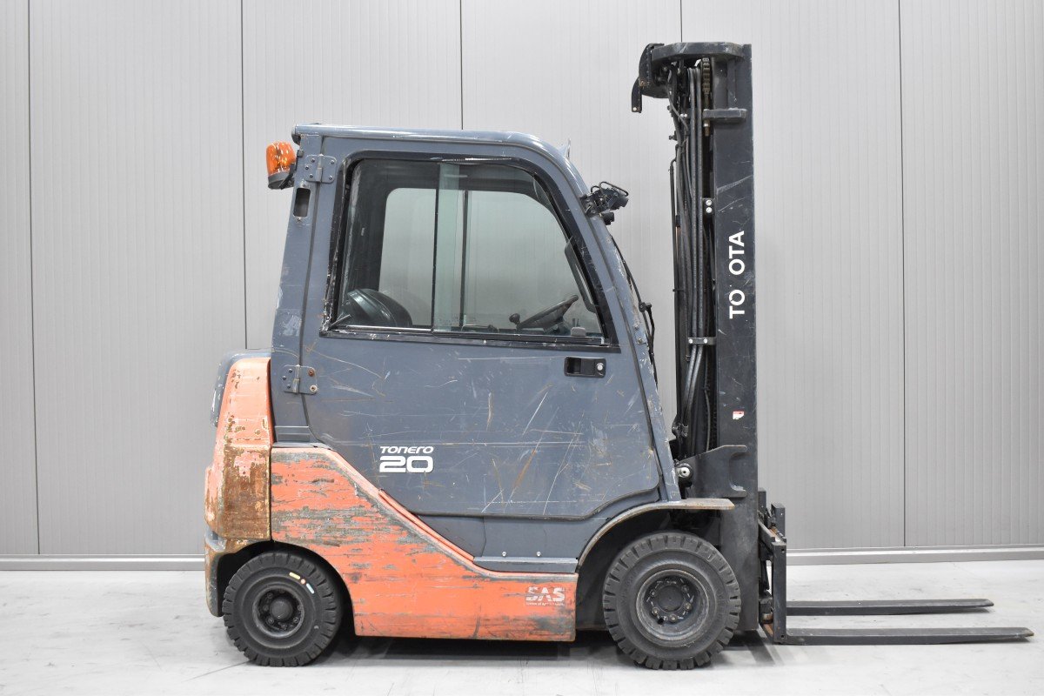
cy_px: 348
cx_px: 522
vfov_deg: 36.9
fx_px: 1044
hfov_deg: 53.1
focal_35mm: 36
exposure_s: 1/25
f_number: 5
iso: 1600
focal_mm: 24
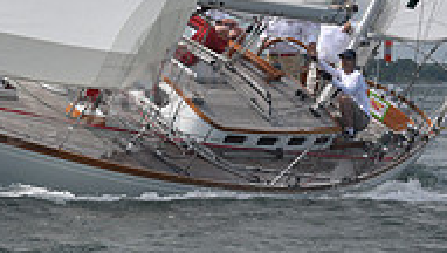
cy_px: -1
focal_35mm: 254
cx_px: -119
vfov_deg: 4.8
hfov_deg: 8.4
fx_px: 3014
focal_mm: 80
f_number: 7.1
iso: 320
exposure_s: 1/800
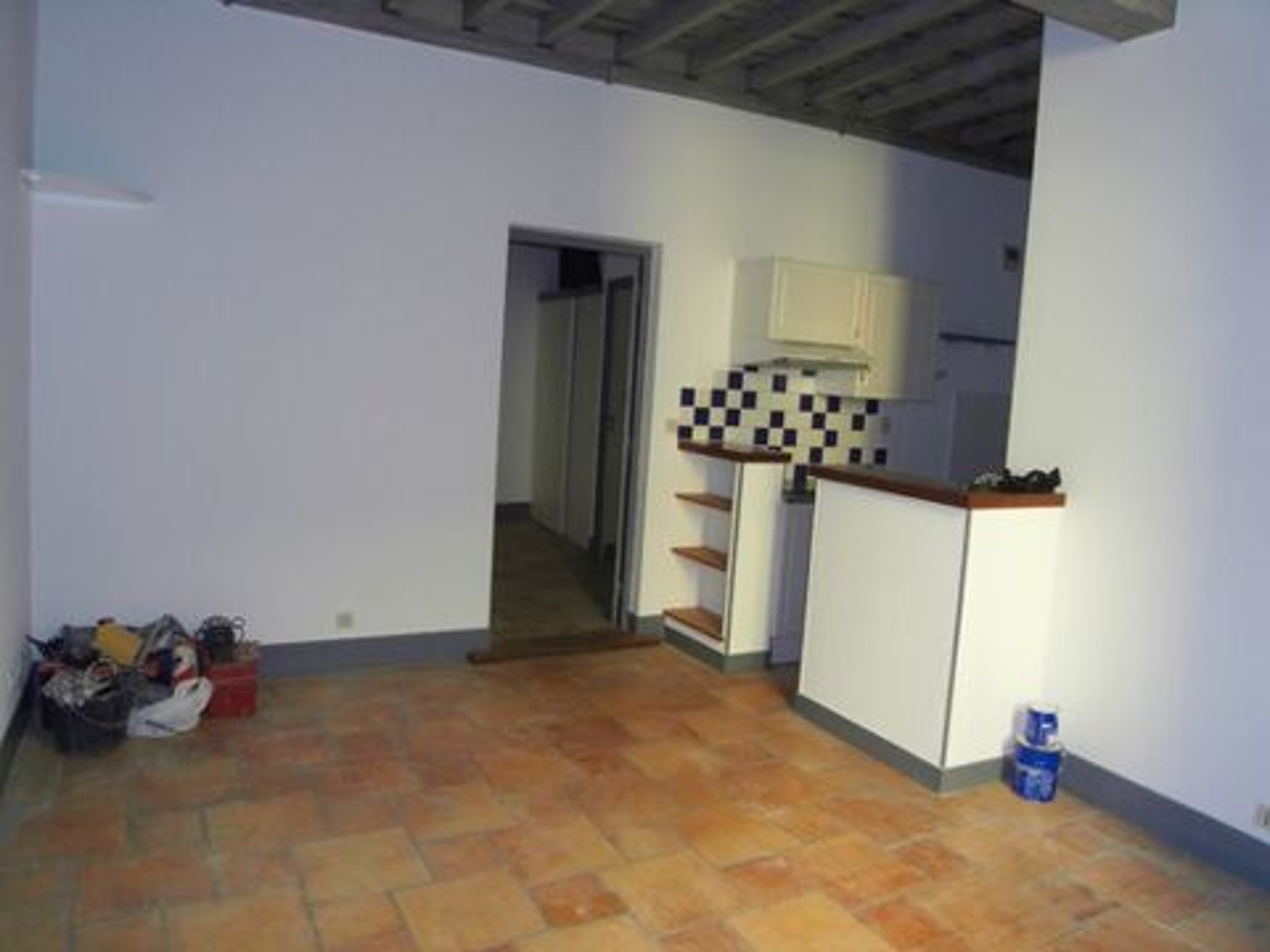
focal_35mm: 24
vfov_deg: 56.8
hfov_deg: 71.6
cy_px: 476
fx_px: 881
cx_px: 635
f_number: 2.8
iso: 100
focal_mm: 4.3
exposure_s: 1/40
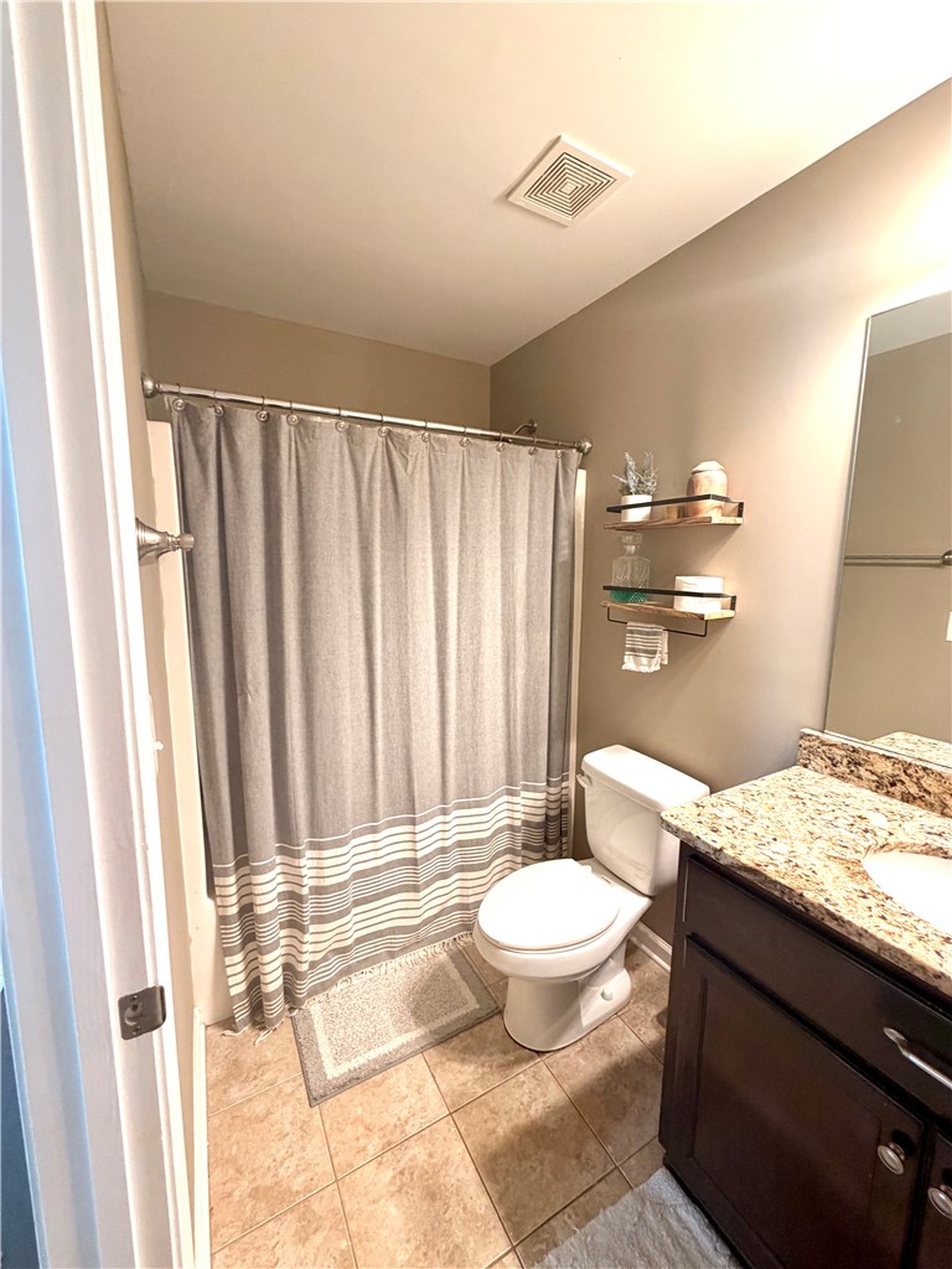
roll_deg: -0.4
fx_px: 513
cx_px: 476
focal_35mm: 14
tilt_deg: -8.3
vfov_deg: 102.1
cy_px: 634
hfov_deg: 85.7
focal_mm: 2.22
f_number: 2.2
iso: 320
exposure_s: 1/60
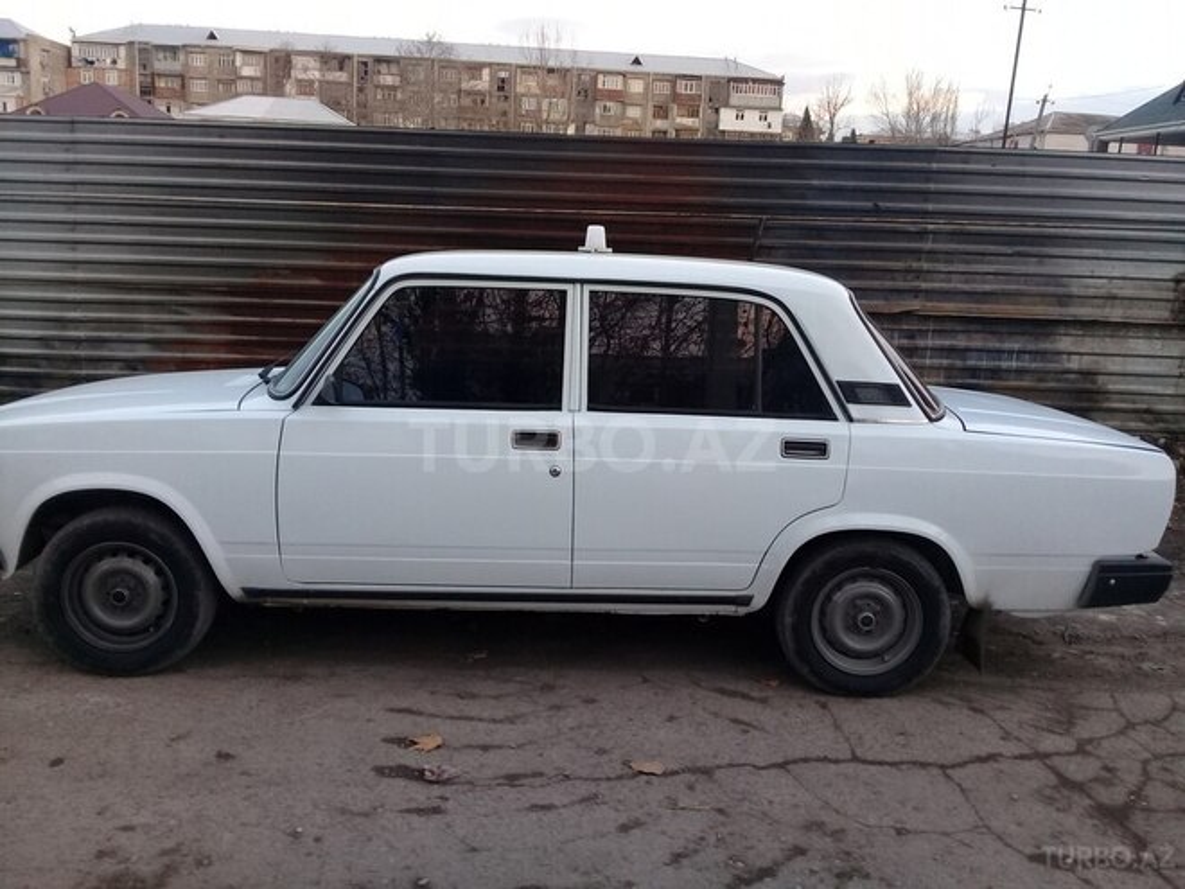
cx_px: 592
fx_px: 1061
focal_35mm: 31
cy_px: 444
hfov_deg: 58.4
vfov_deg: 45.4
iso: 50
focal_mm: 3.3
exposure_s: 1/33
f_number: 2.2
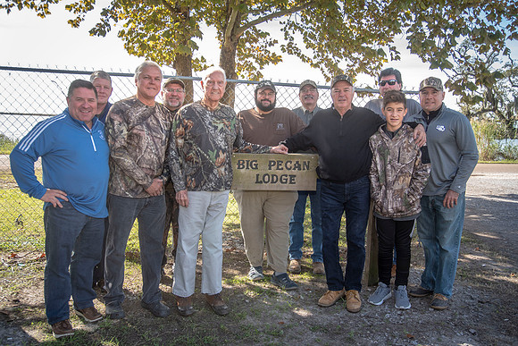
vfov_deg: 38.9
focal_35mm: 34
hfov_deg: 55.8
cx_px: 259
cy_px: 173
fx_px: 489
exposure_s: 1/320
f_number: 7.1
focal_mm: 34
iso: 400
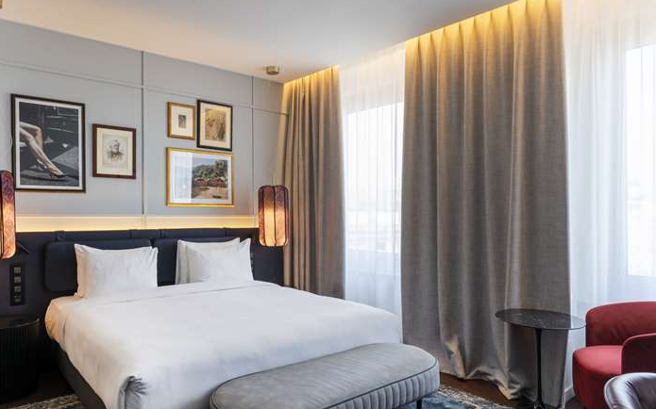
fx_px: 429
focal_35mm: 24
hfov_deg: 74.3
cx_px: 277
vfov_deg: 51.0
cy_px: 220
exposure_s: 1/5
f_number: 13
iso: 200
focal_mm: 16
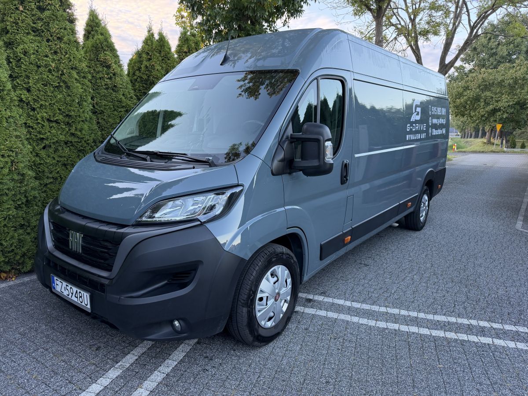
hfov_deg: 71.6
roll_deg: -0.3
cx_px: 264
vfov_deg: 56.8
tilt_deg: -10.5
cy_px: 198
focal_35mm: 24
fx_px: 366
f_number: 1.78
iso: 160
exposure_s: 1/125
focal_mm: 6.76
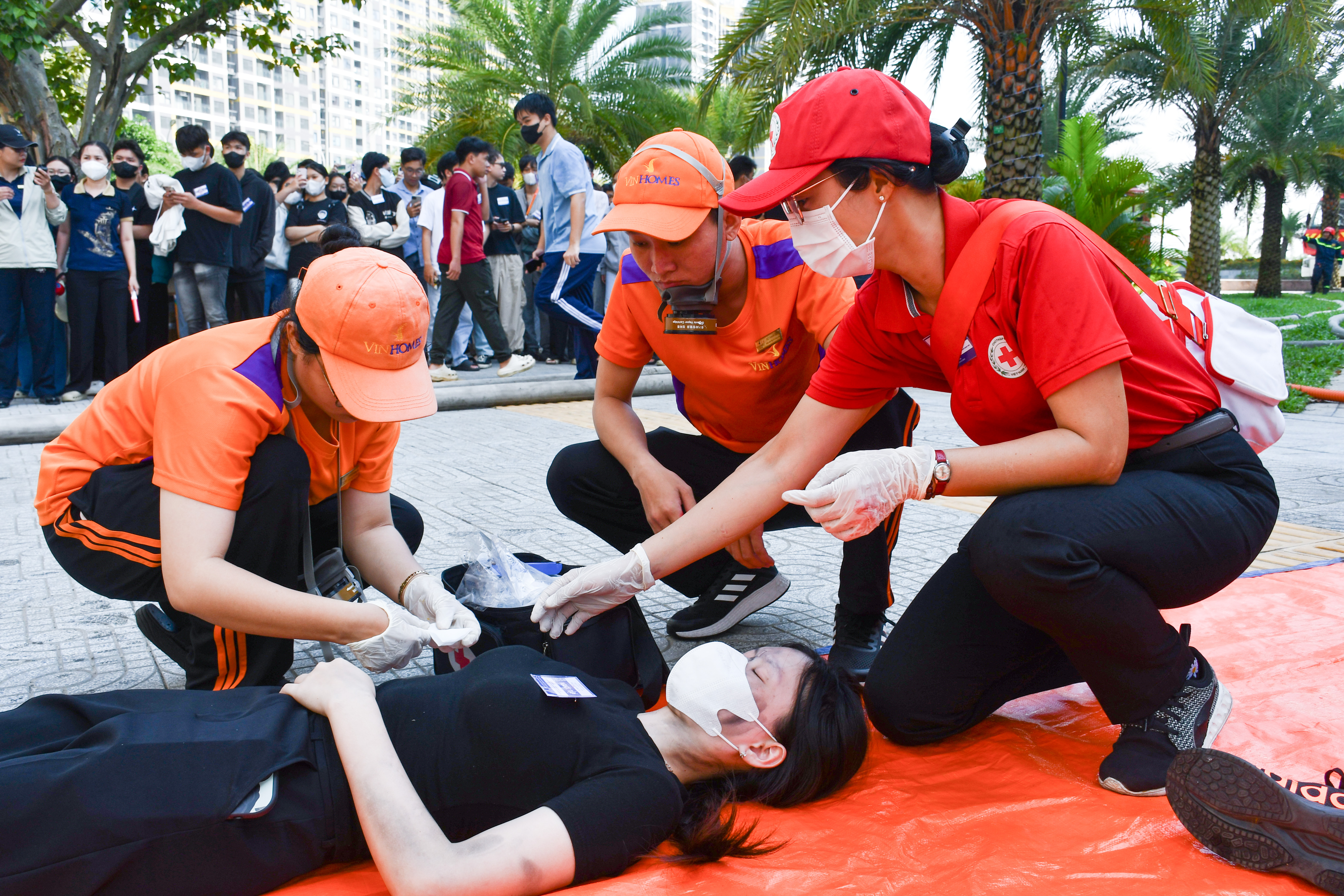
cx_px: 672
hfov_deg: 57.2
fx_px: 1232
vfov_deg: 40.0
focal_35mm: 33
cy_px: 448
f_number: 6.3
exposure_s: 1/250
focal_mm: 22
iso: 200
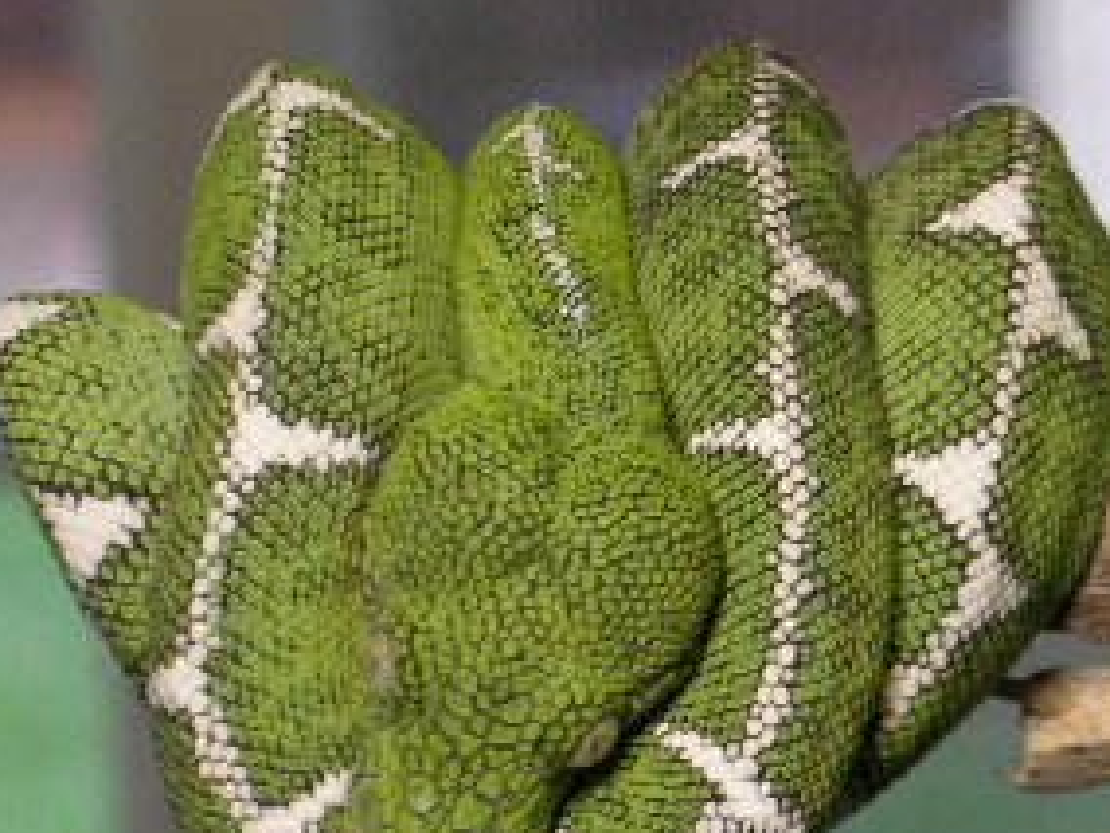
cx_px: 1227
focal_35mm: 203
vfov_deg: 7.3
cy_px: 579
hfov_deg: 9.6
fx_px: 6509
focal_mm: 18.8
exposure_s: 1/18.1
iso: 50
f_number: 4.3
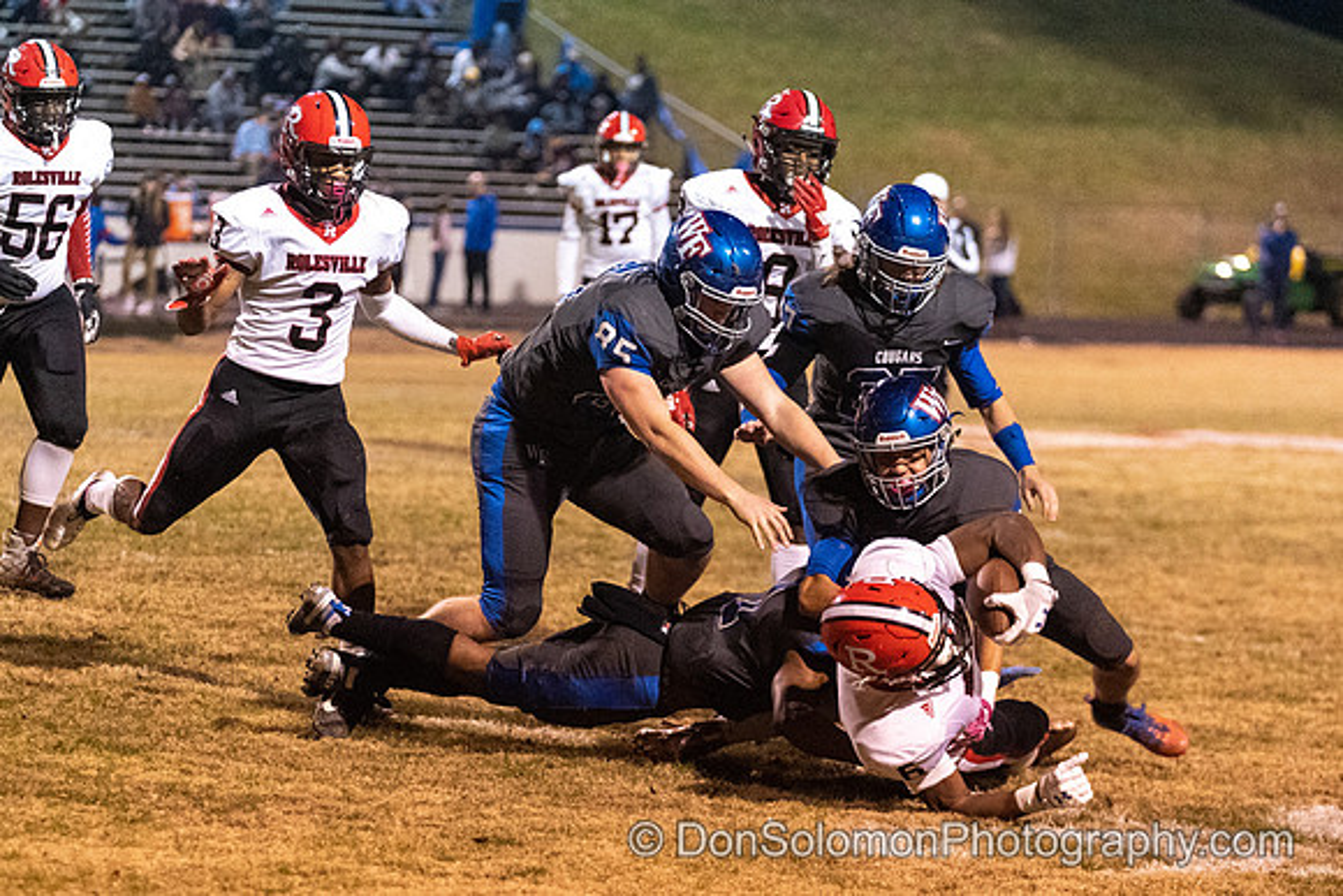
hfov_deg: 13.0
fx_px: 5913
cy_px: 464
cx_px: 631
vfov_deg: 8.7
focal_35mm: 158
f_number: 2.8
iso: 10000
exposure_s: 1/800
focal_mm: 118
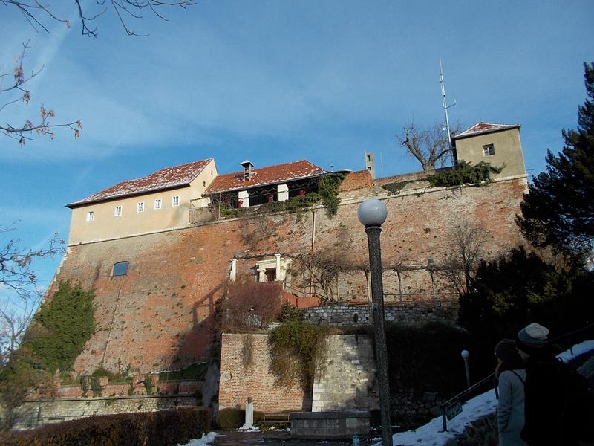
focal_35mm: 29
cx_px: 297
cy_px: 223
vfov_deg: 48.2
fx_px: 498
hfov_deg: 61.7
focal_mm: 4.1
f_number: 3.3
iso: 80
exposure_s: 1/640
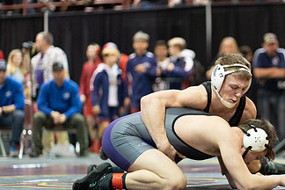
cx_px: 227
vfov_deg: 9.0
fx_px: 1203
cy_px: 128
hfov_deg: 13.4
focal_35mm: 152
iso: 4000
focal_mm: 85
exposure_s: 1/500
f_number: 1.8
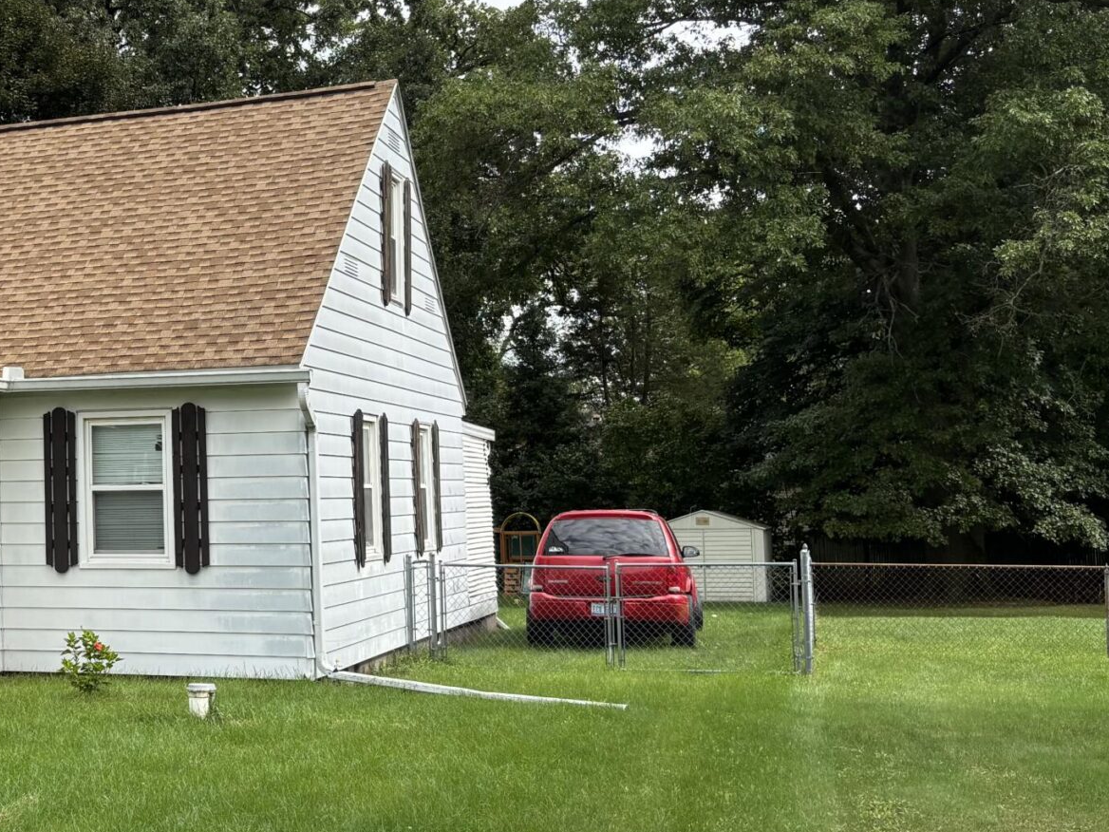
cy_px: 383
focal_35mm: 57
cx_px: 7
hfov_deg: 31.3
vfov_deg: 25.7
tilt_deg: +2.5
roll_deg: +0.2
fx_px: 1826
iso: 50
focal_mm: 5.96
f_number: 1.6
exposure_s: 1/1543
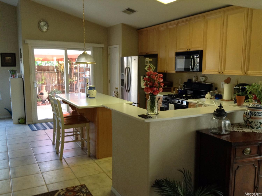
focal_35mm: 33
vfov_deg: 42.8
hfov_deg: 55.4
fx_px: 249
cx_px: 131
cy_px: 98
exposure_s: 1/25
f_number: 2.4
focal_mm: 3.3
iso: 64
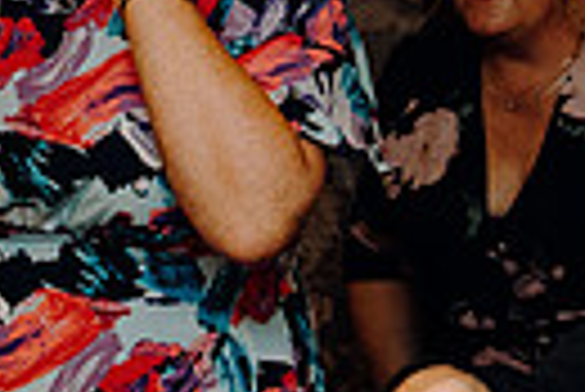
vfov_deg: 6.3
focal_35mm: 219
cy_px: 191
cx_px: -9
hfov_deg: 9.3
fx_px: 3563
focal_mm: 49
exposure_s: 1/160
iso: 3200
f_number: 3.5
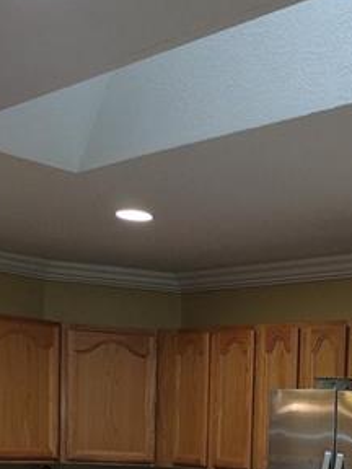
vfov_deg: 24.9
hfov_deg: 20.0
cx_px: 324
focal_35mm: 72
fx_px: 976
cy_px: 533
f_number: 1.7
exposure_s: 1/40
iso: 275
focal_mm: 4.71
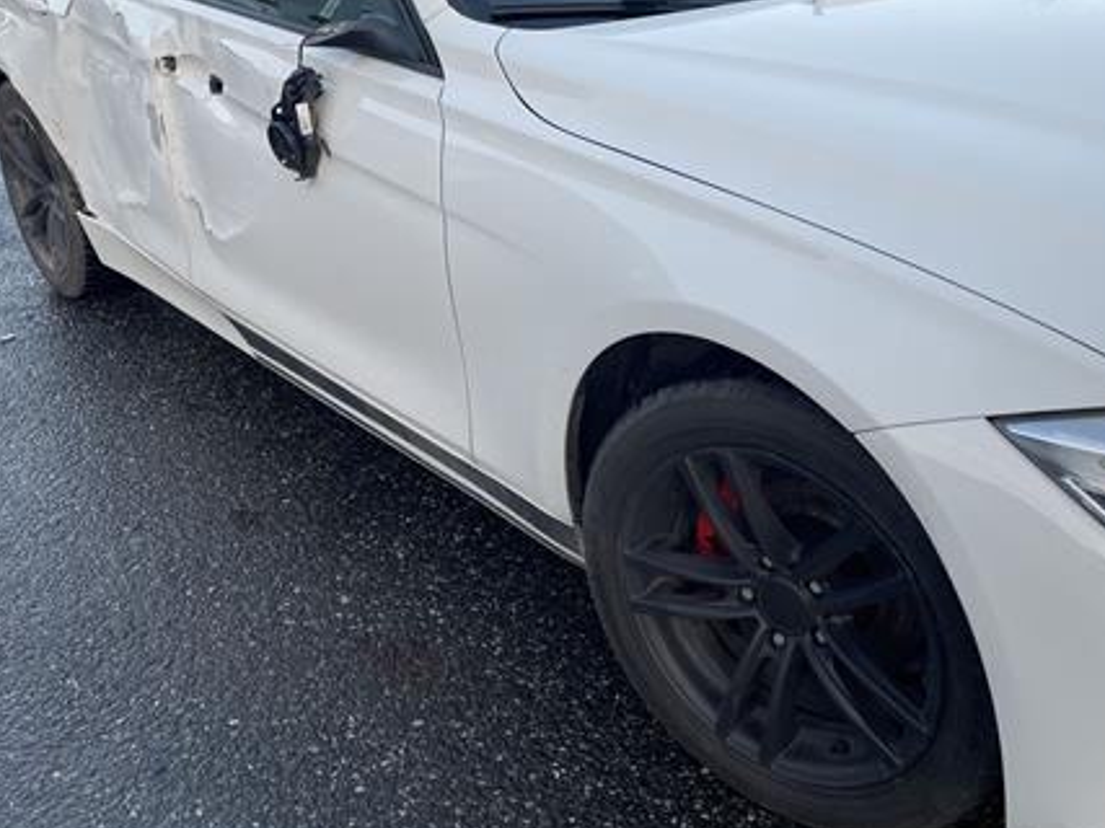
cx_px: 647
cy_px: 326
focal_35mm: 39
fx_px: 1245
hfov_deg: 47.7
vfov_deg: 36.6
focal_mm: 4.2
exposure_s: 1/248
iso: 40
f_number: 1.6
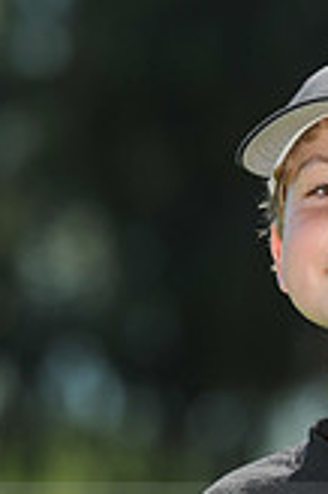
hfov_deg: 3.0
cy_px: 524
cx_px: 298
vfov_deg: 4.5
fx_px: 6286
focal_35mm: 459
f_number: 4
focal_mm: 130
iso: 200
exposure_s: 1/1250
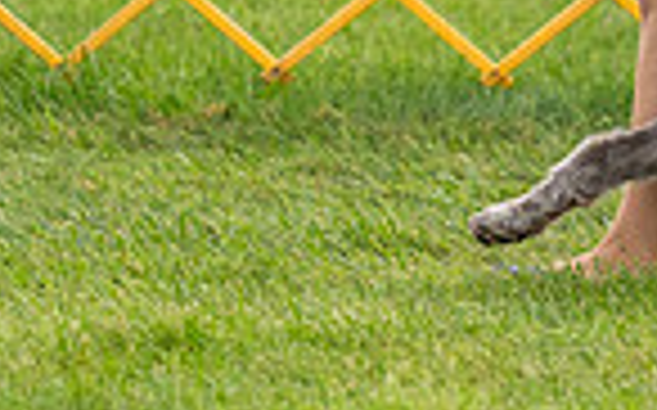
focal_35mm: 808
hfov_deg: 2.6
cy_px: -435
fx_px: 14456
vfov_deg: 1.6
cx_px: 616
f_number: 3.2
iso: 1000
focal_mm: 200
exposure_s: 1/1000
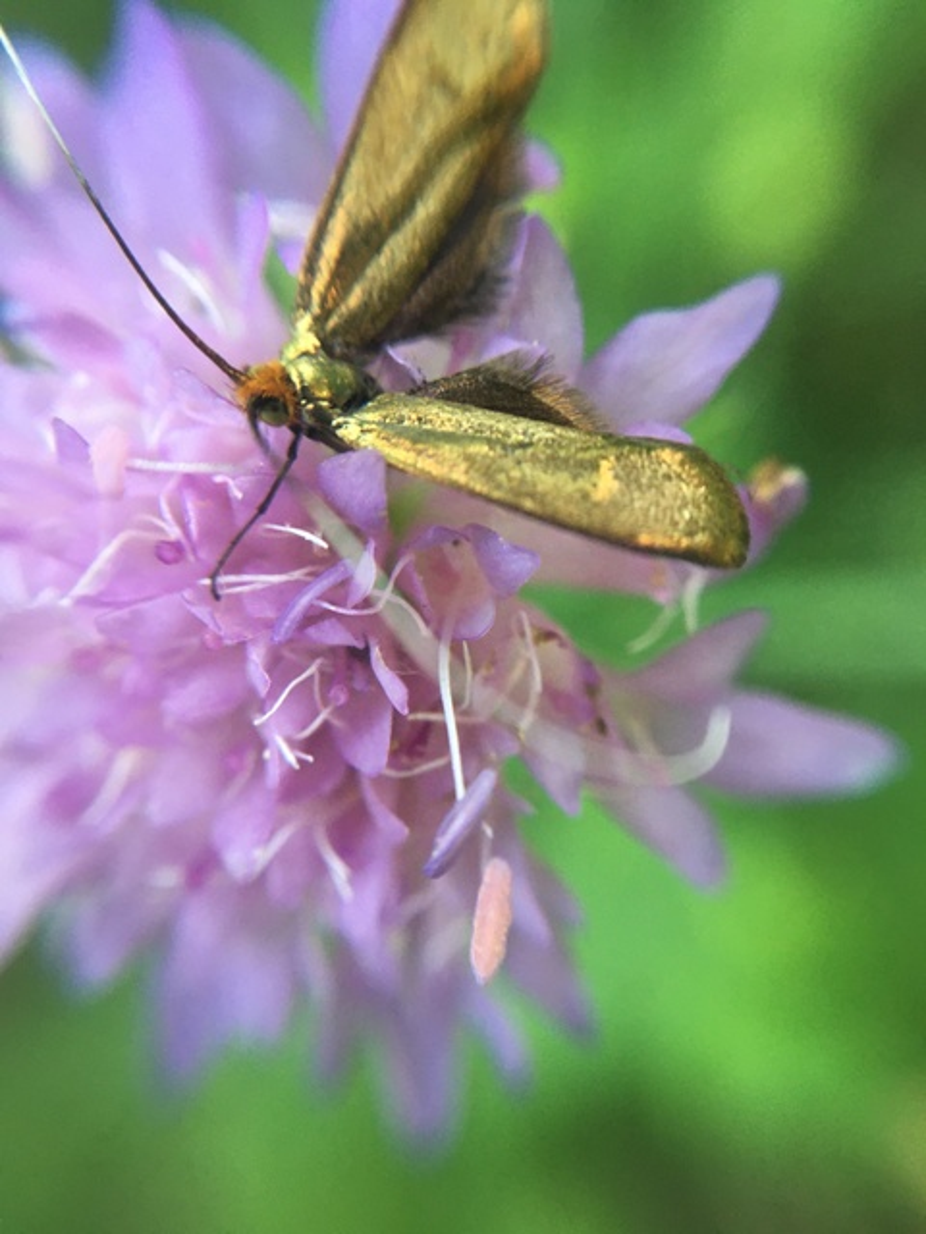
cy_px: 617
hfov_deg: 48.2
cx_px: 463
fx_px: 1034
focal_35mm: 29
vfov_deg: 61.7
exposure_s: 1/33
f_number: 2.2
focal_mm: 4.15
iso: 50
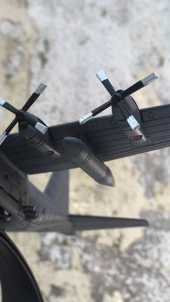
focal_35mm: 52
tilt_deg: +13.5
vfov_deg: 39.7
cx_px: 22
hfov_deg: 22.6
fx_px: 417
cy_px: 181
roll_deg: -1.7
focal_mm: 4.15
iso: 32
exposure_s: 1/50
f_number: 2.2
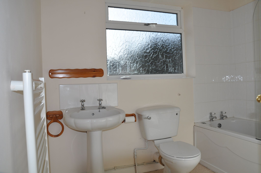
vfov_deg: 47.8
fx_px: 195
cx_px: 130
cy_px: 86
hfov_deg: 67.4
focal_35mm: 27
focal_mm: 18
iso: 200
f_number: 11
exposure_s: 1/200
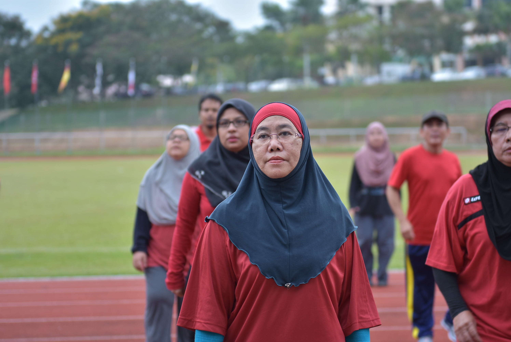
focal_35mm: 105
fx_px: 1492
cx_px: 256
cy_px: 171
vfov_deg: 13.1
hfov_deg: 19.4
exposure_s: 1/200
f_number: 2.8
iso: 100
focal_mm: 70
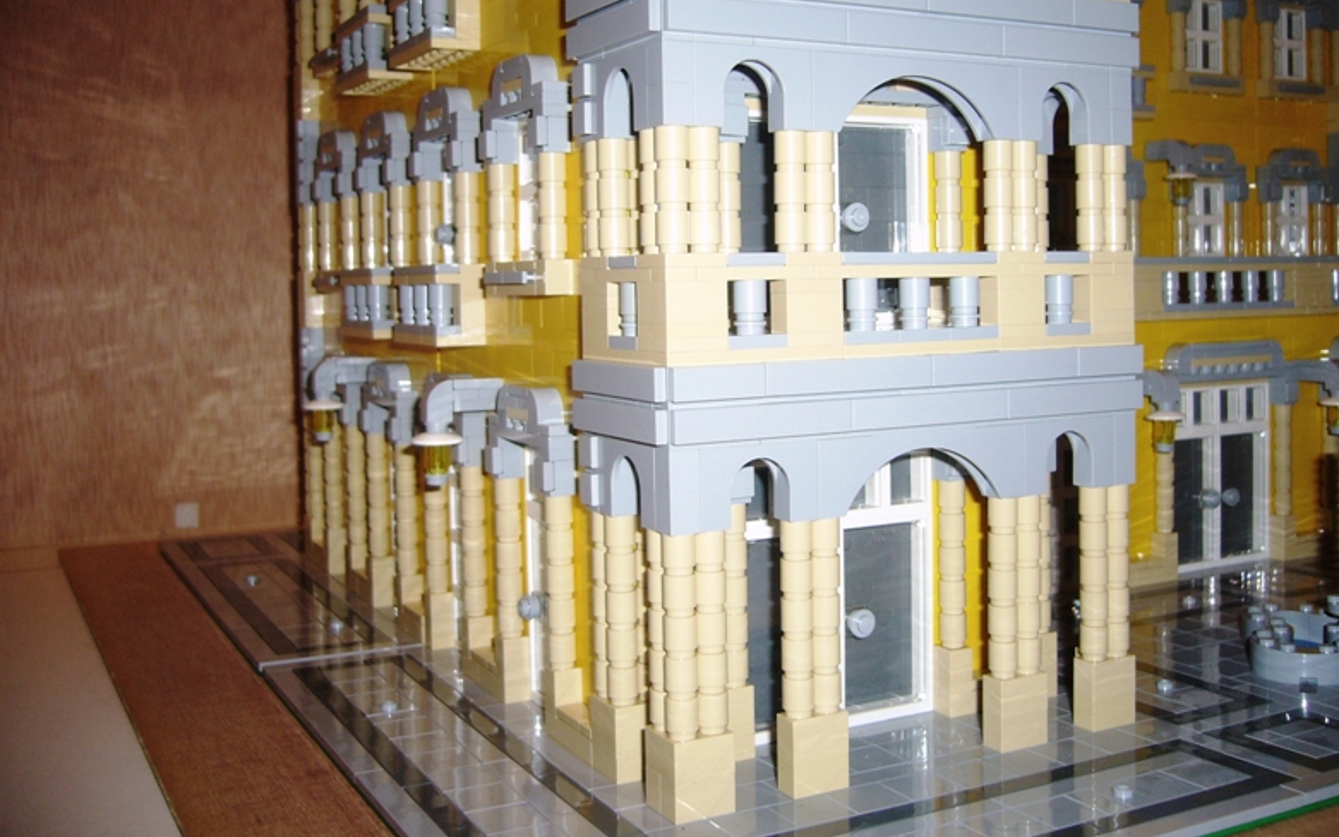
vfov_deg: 33.4
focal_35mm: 38
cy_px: 326
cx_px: 681
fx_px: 1387
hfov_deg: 51.5
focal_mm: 5.8
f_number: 2.8
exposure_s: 1/30
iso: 100
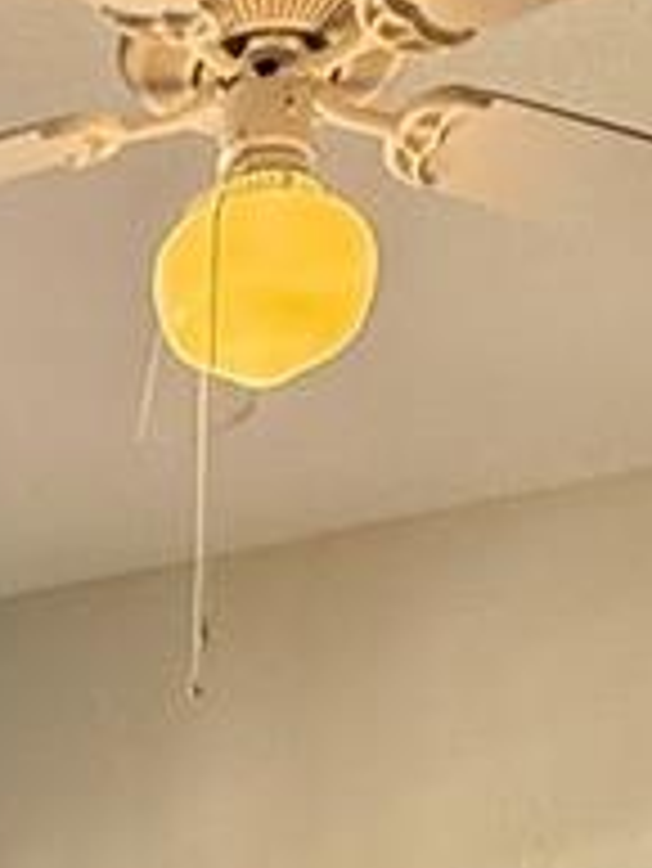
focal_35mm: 87
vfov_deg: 15.7
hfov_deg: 16.5
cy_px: 1911
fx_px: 2182
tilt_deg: -15.4
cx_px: -45
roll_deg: -0.3
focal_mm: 2.22
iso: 160
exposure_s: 1/99
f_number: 2.2
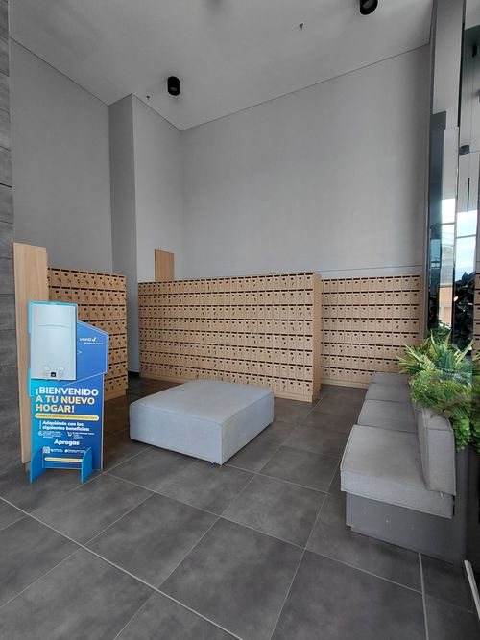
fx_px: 296
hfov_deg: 78.1
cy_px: 320
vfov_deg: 94.5
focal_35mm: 16
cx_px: 240
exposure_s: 1/120
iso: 64
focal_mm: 1.64
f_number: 2.2
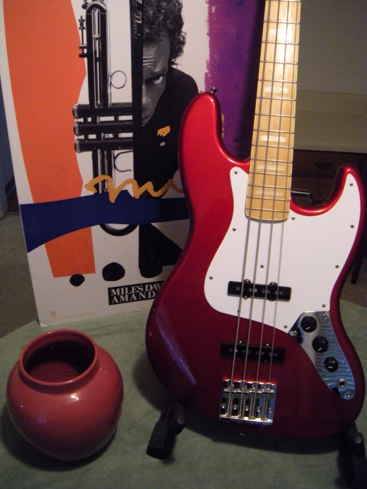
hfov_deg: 40.7
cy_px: 244
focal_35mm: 35
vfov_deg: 52.6
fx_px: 495
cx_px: 184
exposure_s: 1/28.4
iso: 400
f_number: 3.8
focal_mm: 5.9
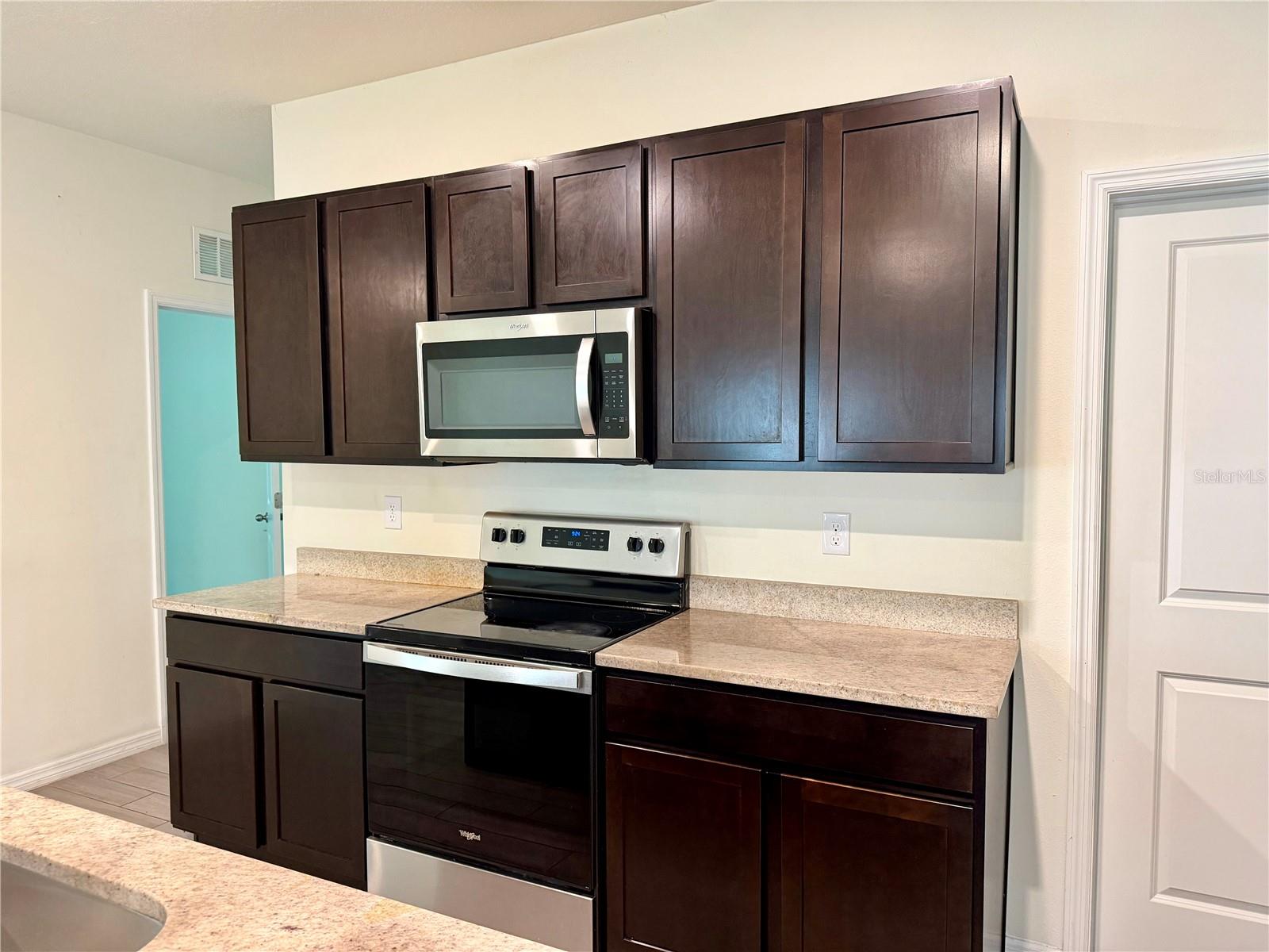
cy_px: 476
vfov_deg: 56.8
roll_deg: +1.1
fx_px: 880
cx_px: 634
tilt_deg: -3.6
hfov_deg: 71.6
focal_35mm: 24
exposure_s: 1/60
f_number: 1.78
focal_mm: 6.76
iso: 320
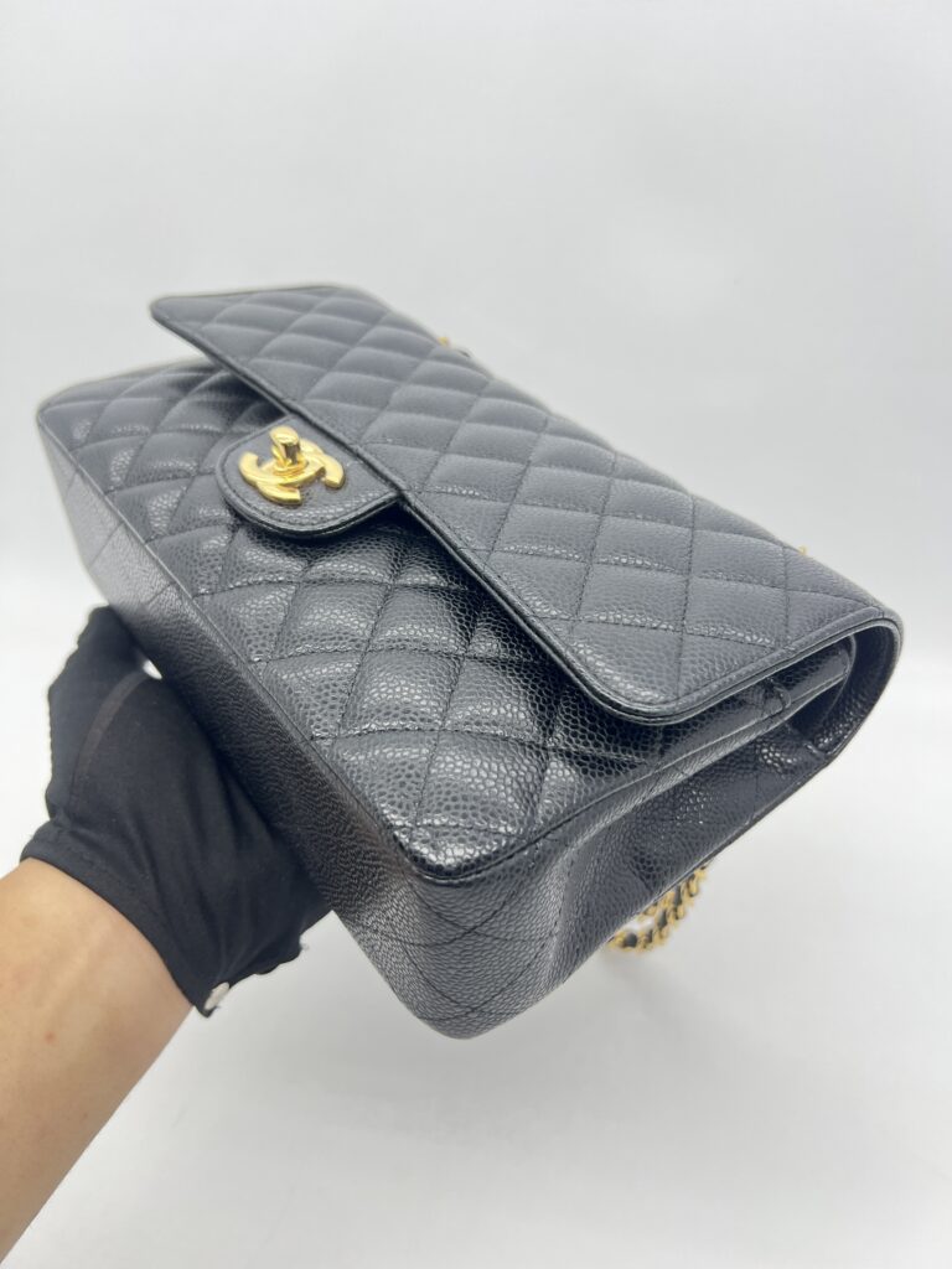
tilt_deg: -34.1
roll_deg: +0.8
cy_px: 634
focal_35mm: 26
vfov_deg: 67.3
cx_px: 476
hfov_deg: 53.1
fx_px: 953
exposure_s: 1/100
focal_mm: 5.7
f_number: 1.5
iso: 64
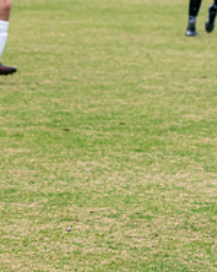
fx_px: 3023
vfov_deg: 5.1
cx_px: -130
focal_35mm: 376
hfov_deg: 4.1
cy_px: 82
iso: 2500
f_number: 5.6
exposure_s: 1/800
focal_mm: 112
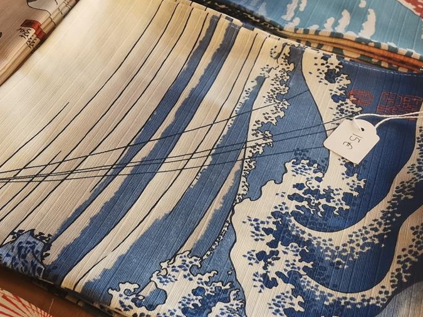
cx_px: 40
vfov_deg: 22.5
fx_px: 782
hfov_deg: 29.0
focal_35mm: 64
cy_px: 42
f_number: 1.6
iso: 320
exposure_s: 1/33.3
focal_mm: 5.56
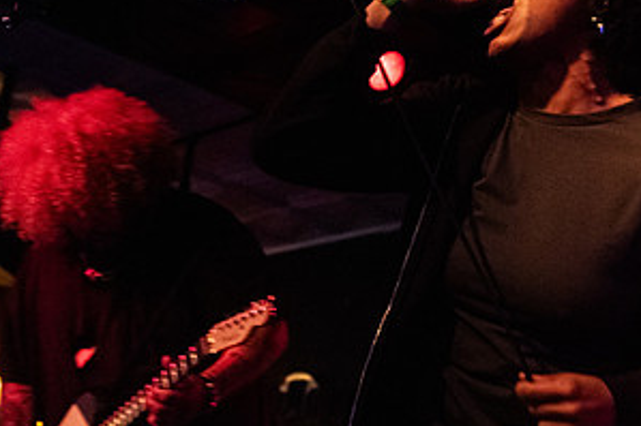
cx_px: 373
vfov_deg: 19.9
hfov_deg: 29.6
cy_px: 125
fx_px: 1210
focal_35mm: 68
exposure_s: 1/80
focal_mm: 35
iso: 6400
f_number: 3.2
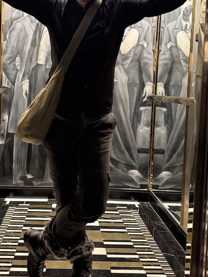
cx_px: 81
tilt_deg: -3.2
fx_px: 328
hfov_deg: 35.0
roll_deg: -2.8
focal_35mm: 41
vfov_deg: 45.3
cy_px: 101
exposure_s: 1/25
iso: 800
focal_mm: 6.76
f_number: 1.78
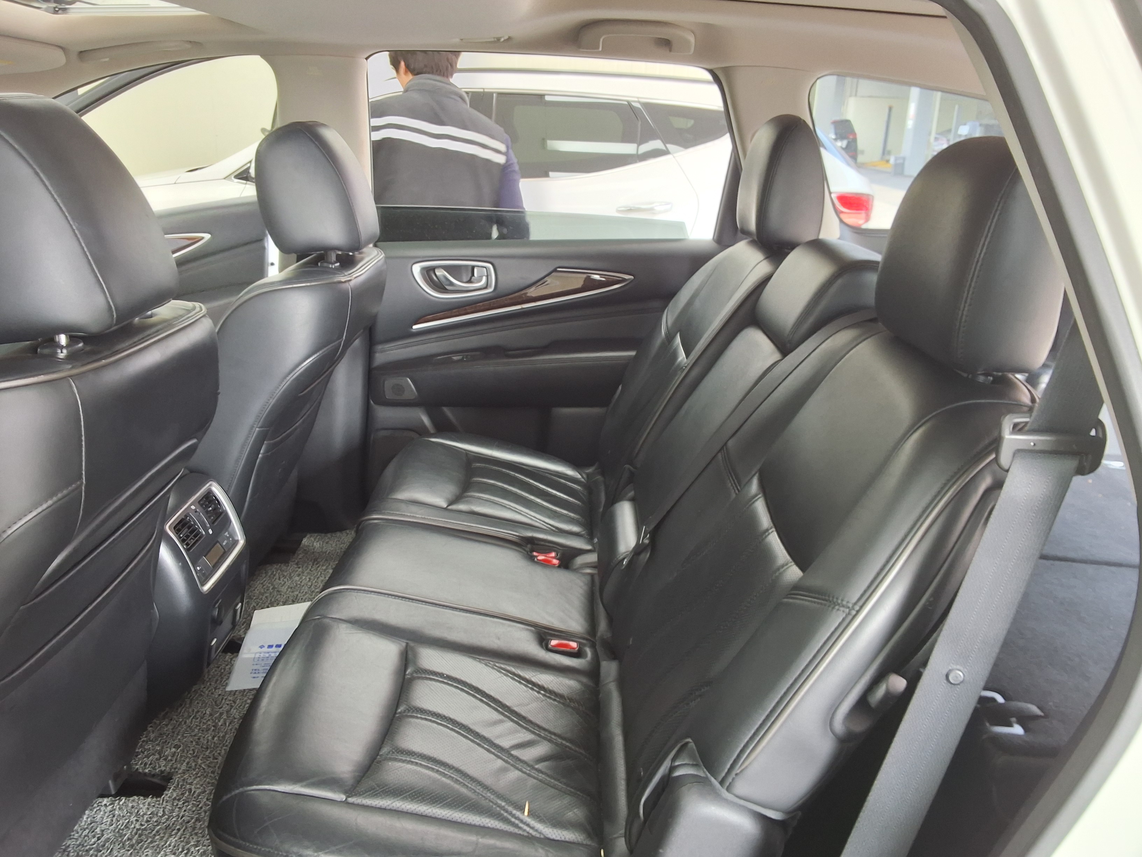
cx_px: 571
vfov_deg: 49.7
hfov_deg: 63.4
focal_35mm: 28
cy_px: 428
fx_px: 924
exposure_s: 1/40
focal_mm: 2.91
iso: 50
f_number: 1.9
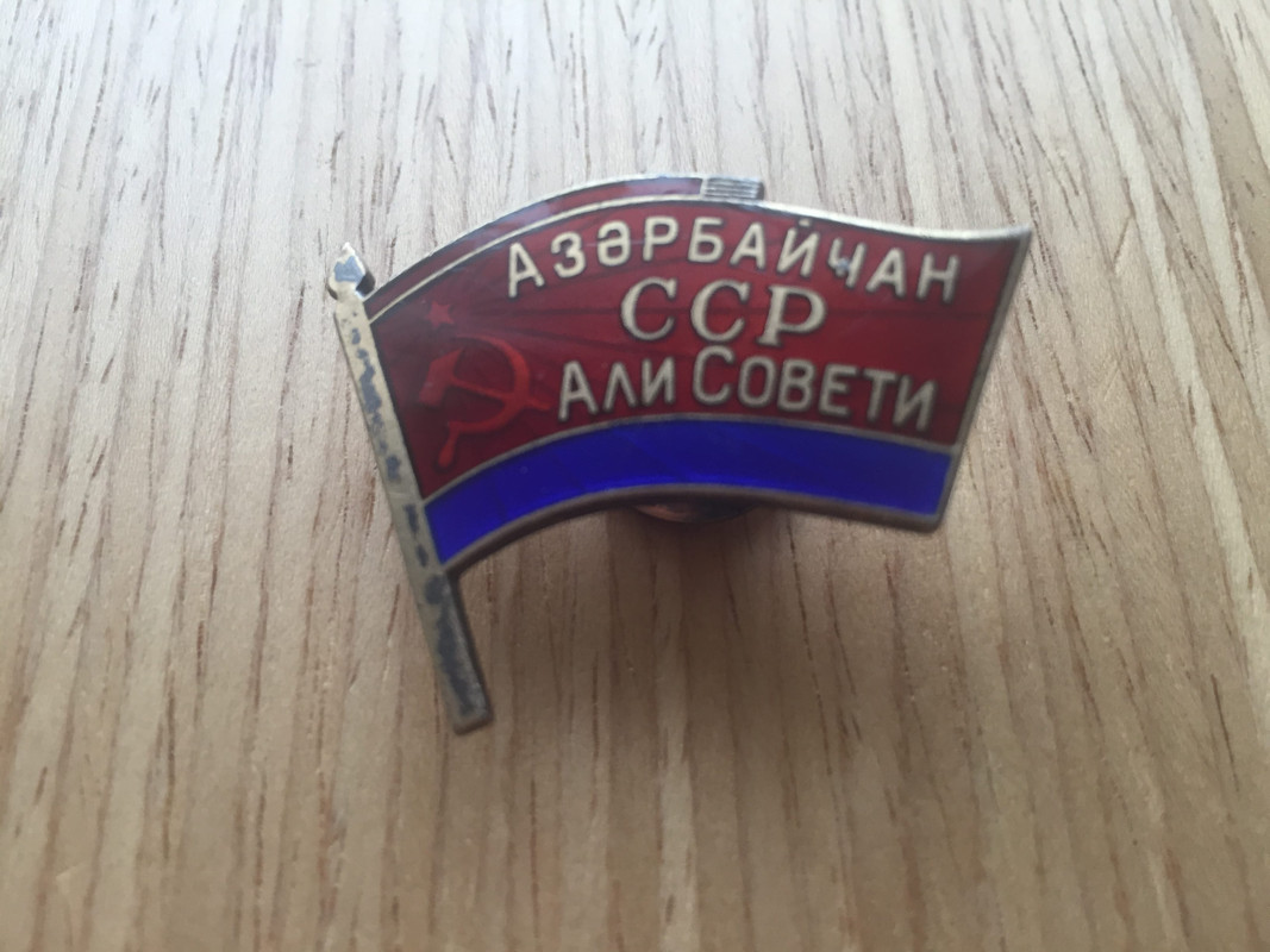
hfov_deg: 61.7
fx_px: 1064
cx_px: 635
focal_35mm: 29
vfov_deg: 48.2
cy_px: 476
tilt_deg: -65.3
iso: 50
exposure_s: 1/33
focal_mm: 4.15
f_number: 2.2
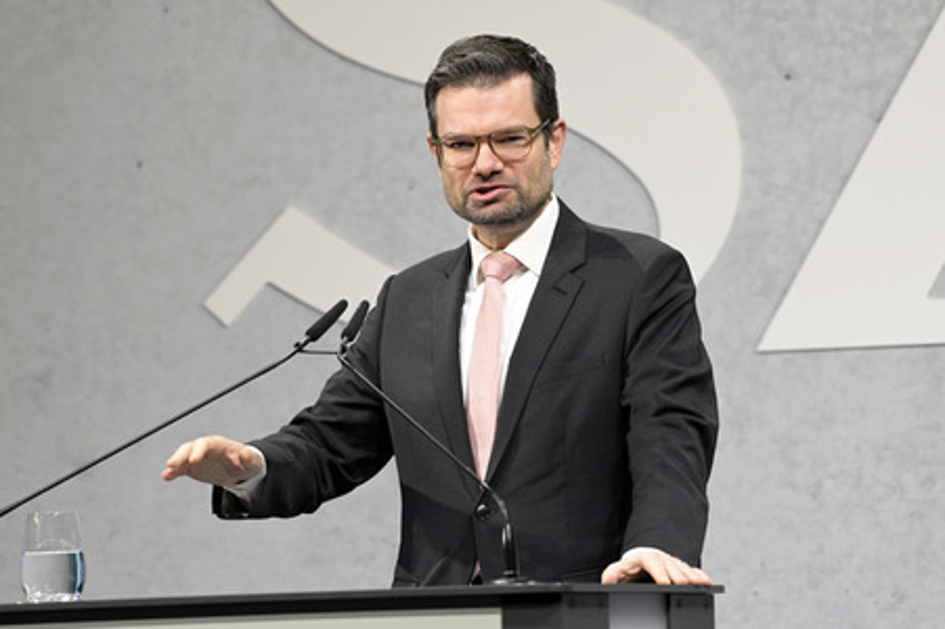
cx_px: 472
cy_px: 314
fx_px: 6820
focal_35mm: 260
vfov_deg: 5.3
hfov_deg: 7.9
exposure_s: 1/500
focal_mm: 260
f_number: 5.6
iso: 4000
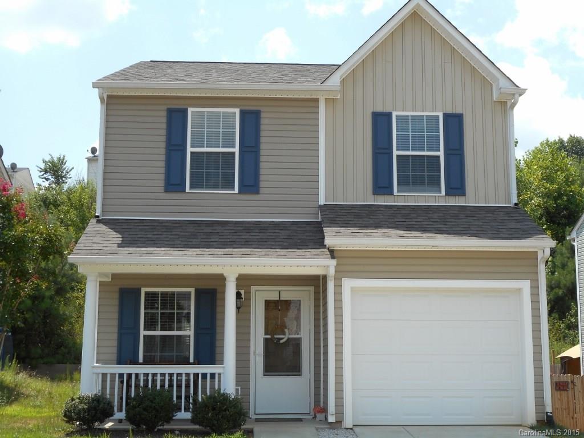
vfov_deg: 28.6
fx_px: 860
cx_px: 292
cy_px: 219
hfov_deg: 37.5
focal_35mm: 51
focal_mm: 9.1
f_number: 4.9
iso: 80
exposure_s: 1/250
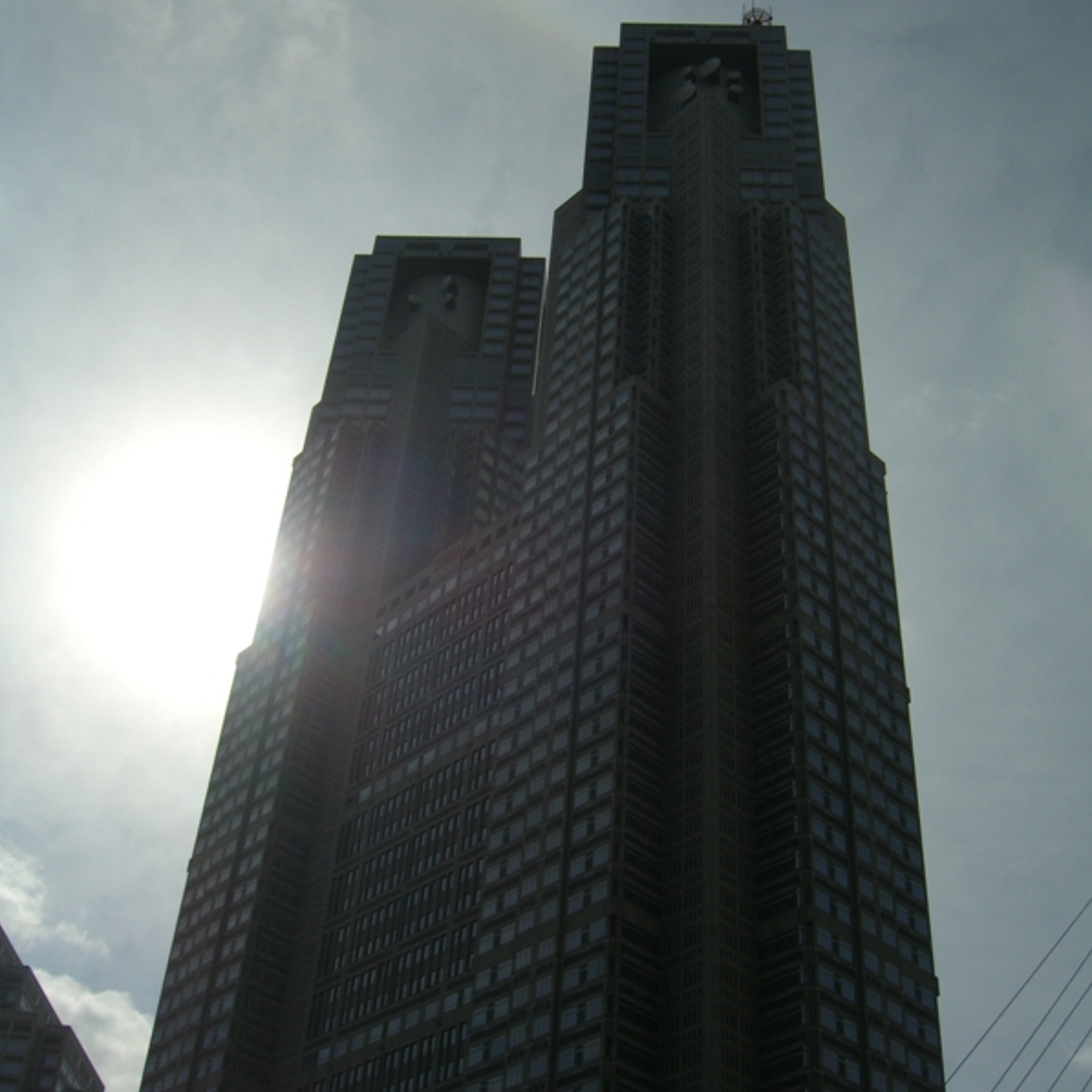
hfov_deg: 37.6
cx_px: 547
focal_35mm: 45
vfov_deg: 37.5
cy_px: 498
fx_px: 1606
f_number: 8
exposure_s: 1/1000
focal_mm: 7.9
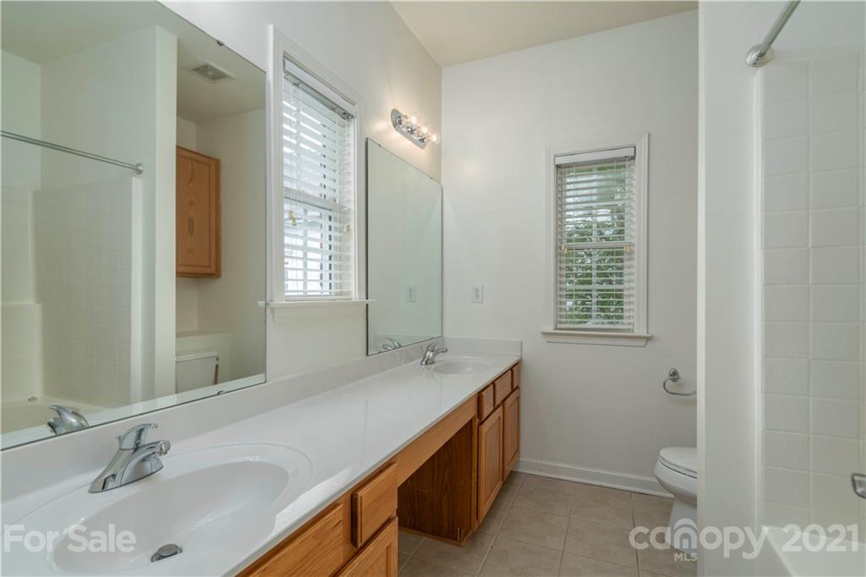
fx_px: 385
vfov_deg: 73.7
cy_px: 288
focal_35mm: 16
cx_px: 433
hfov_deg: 96.8
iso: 320
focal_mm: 16
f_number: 8
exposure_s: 1/100
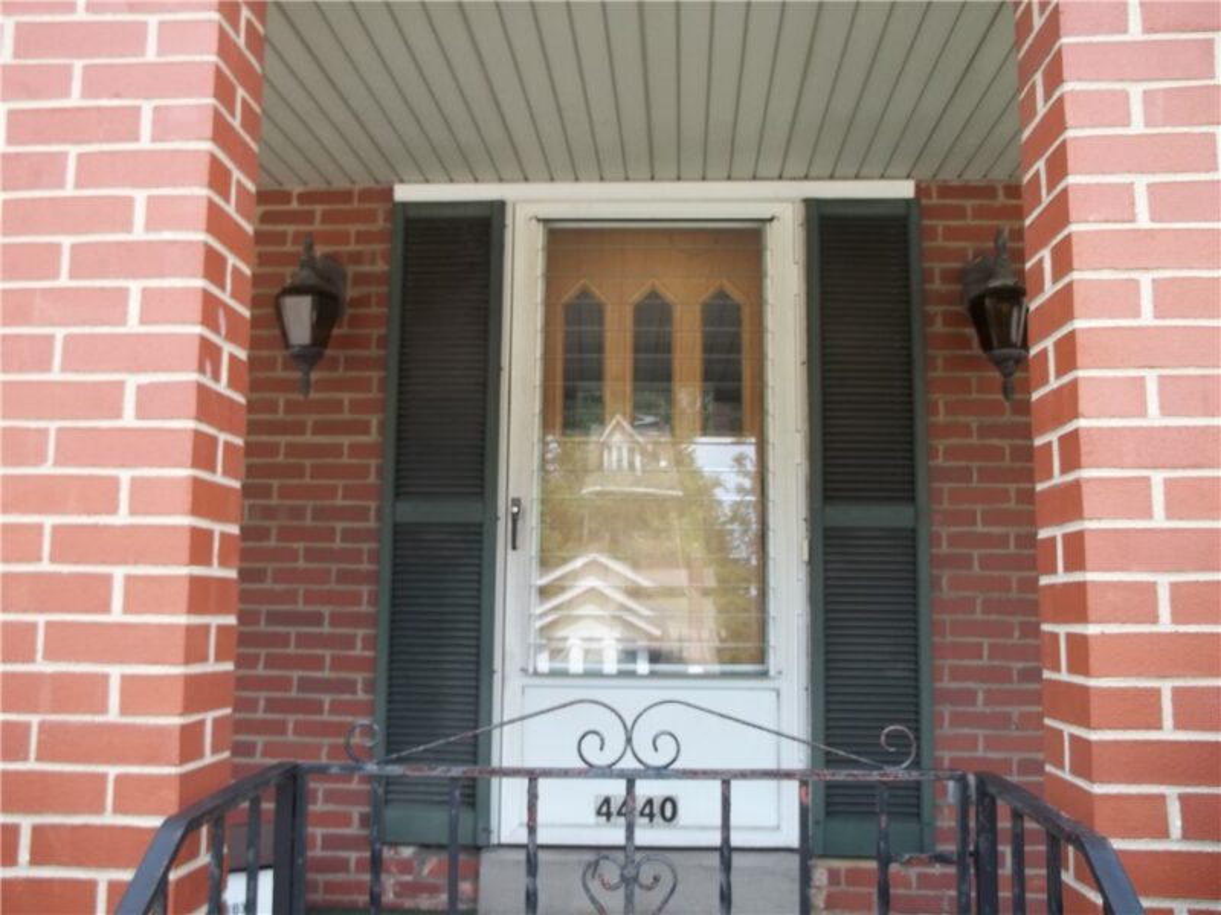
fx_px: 1164
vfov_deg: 42.9
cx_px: 610
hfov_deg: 55.4
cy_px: 458
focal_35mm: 33
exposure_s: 1/100
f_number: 3.3
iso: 64
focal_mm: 5.9
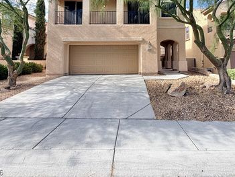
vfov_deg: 63.4
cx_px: 135
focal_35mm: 20
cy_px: 51
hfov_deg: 81.2
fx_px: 136
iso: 40
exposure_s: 1/510
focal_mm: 2.22
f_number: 2.2
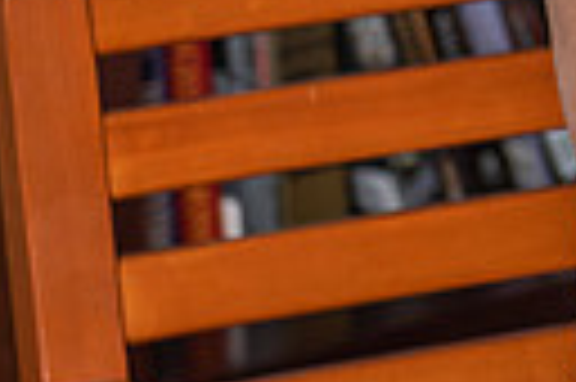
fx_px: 6152
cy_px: -279
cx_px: 1159
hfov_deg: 5.3
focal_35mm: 385
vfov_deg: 3.5
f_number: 4
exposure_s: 1/200
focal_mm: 70
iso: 200
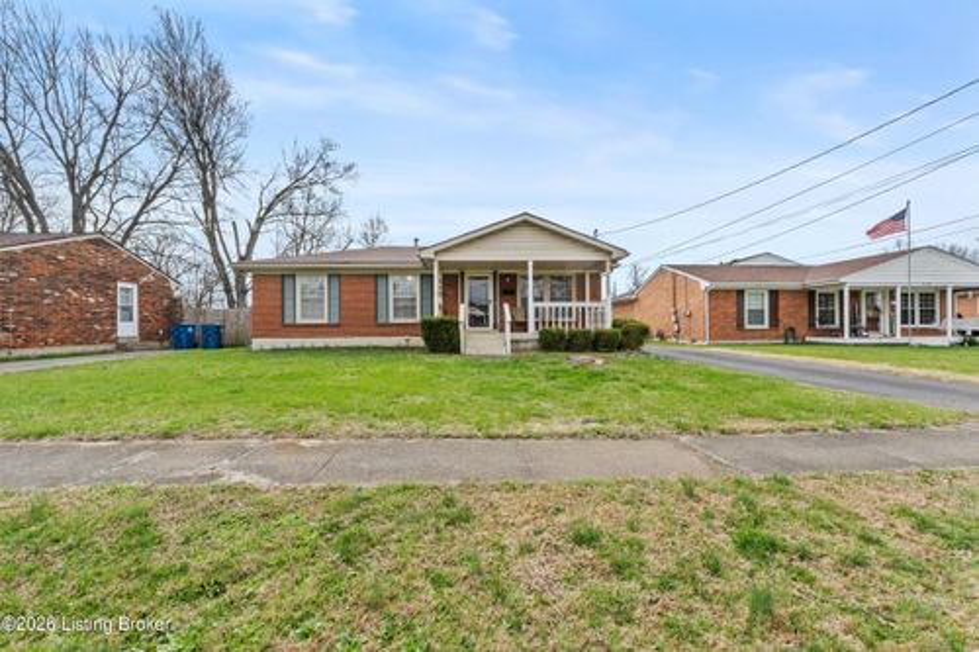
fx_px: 408
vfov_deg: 77.3
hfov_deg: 100.4
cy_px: 326
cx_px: 490
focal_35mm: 15
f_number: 11
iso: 400
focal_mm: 10
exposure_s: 1/500
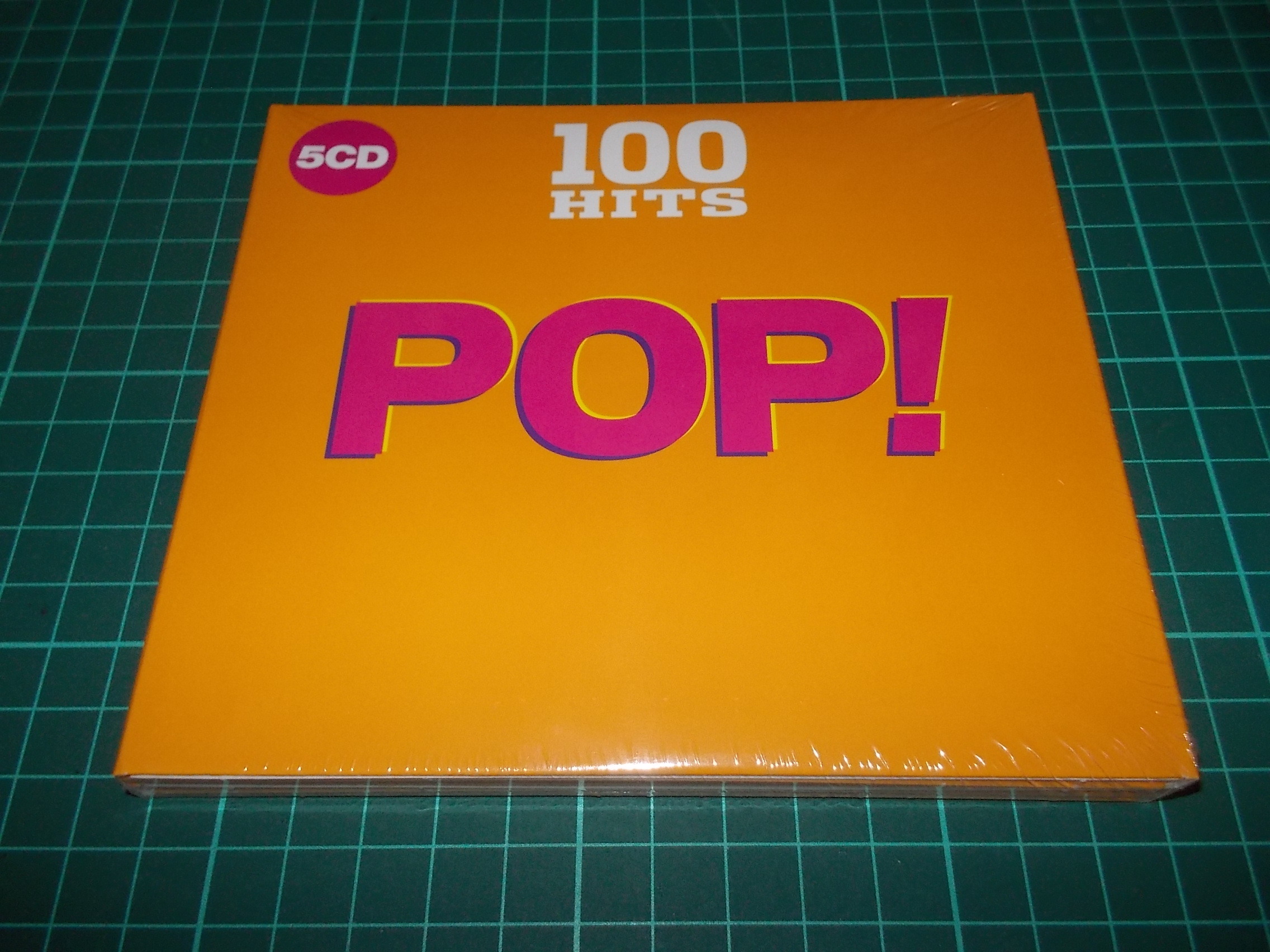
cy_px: 476
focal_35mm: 29
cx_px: 635
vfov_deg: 48.2
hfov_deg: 61.7
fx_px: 1064
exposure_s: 1/30
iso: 200
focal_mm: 4.1
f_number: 3.3
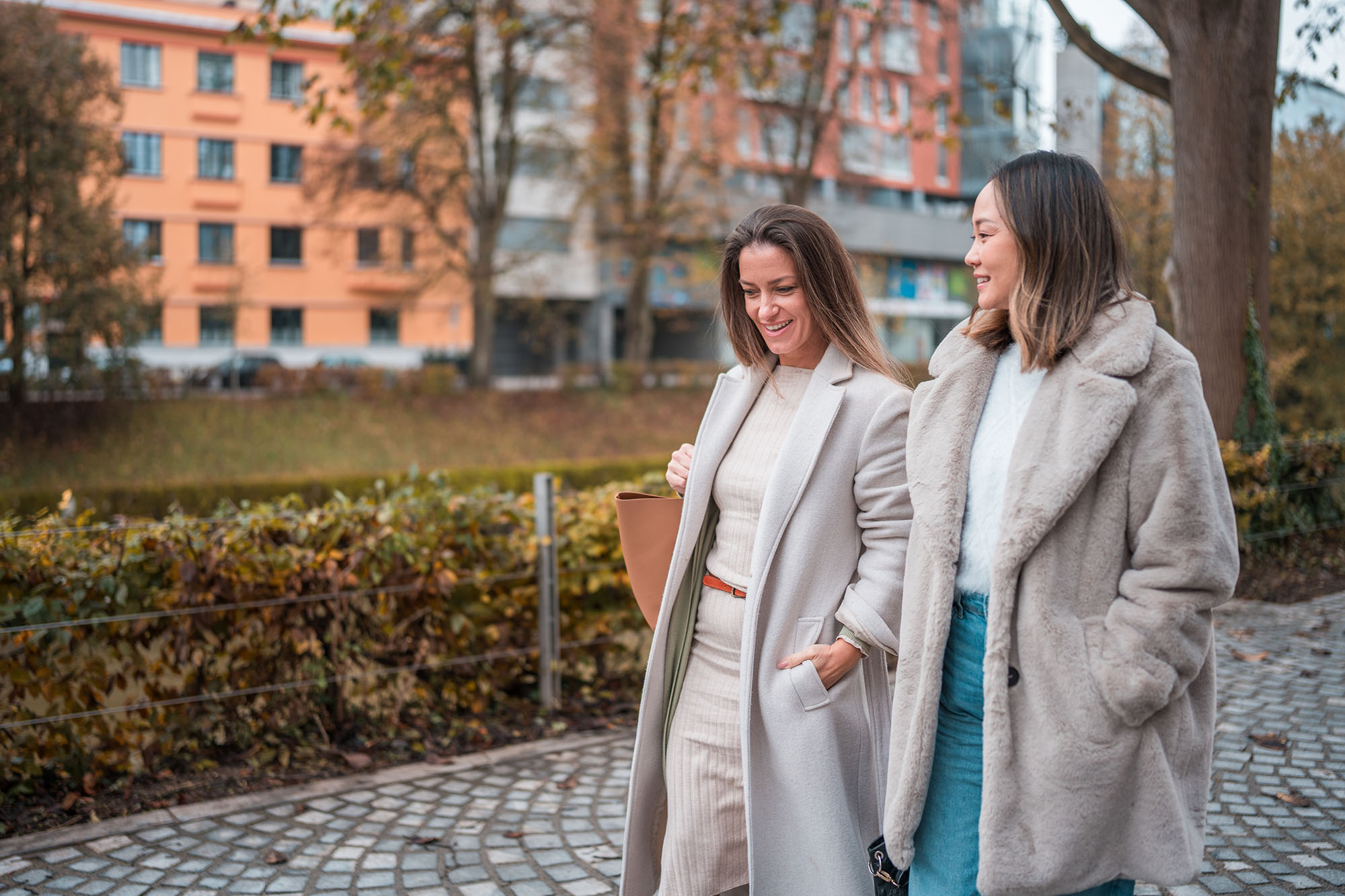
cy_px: 448
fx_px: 1307
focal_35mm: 35
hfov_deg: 54.4
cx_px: 672
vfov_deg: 37.8
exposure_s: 1/800
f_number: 1.4
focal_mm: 35
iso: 100
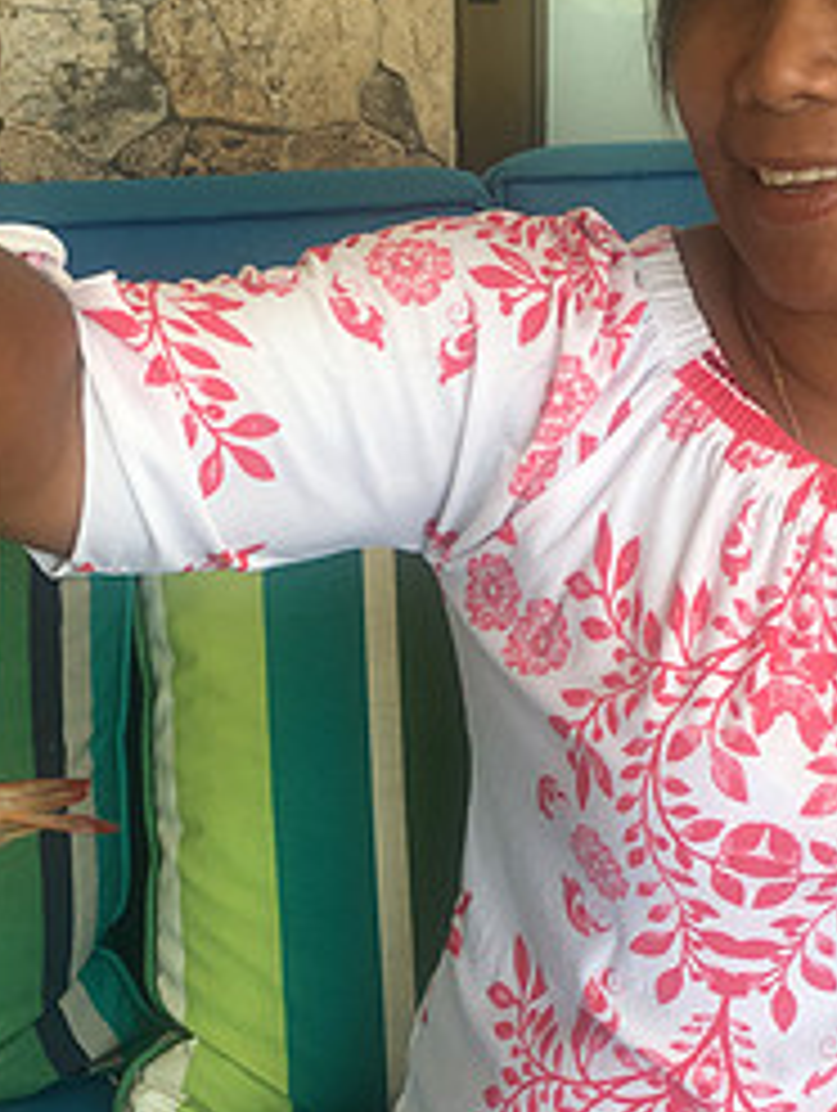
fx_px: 2187
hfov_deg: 21.7
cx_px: 403
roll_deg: +1.1
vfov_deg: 27.8
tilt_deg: -25.9
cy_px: 923
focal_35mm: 68
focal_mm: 4.15
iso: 25
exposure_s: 1/172
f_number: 2.2
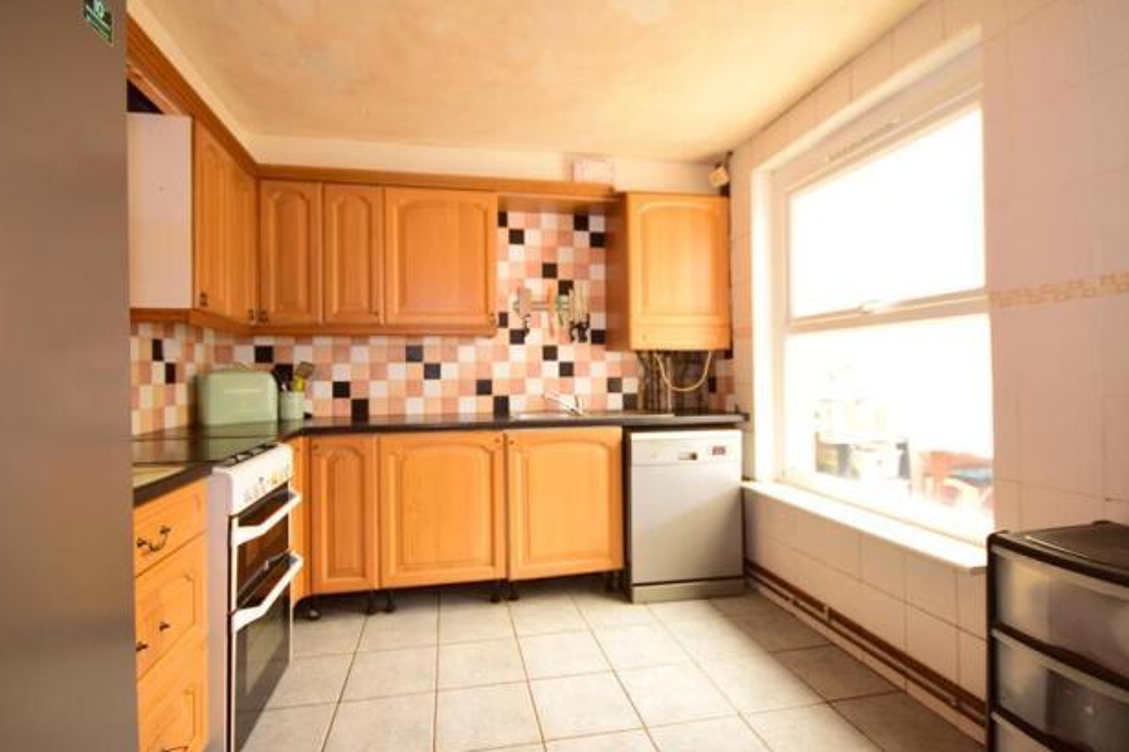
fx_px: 502
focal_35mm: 16
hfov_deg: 96.7
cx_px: 547
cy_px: 362
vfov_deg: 73.7
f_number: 5
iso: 200
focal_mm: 10
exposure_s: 1/1.3
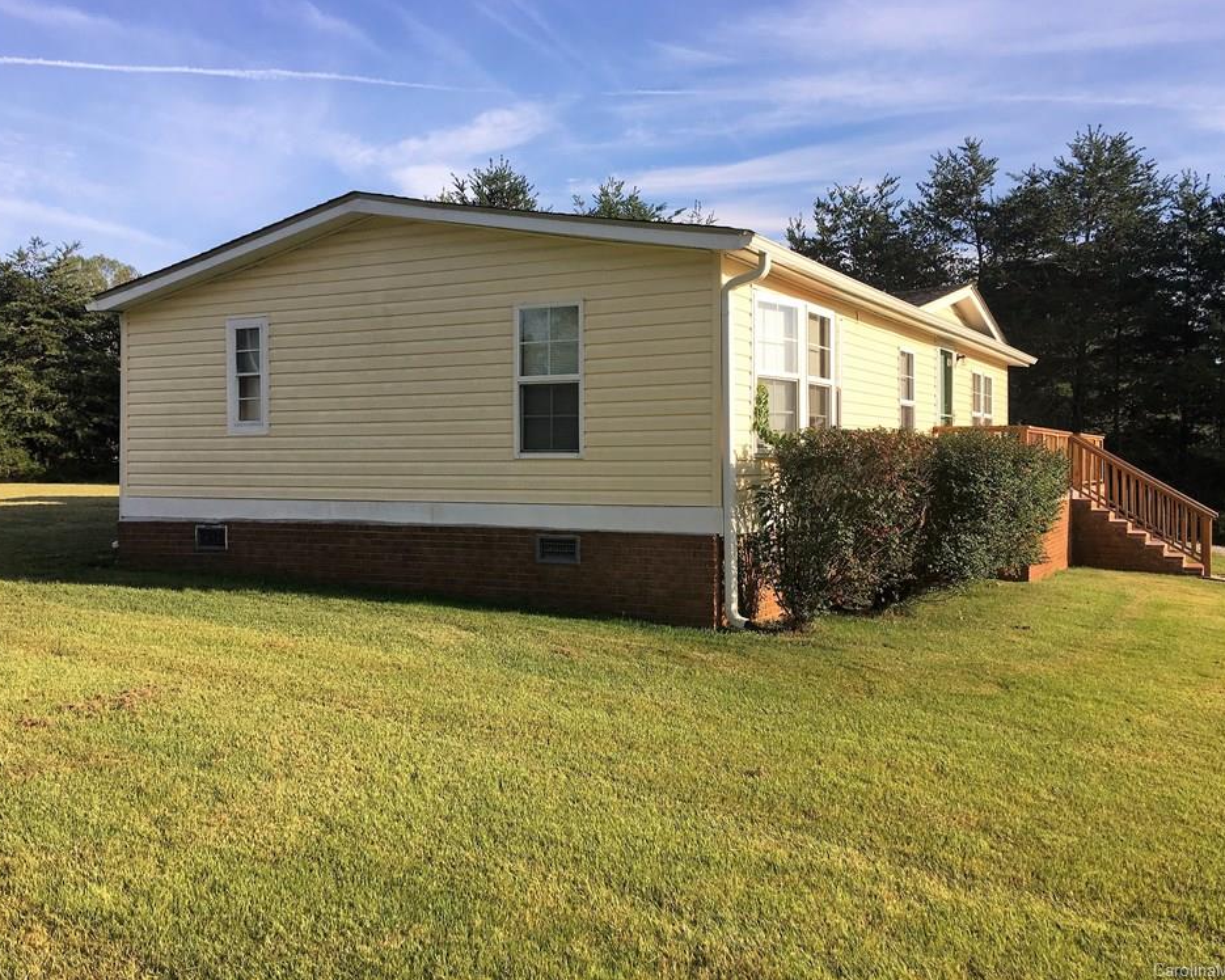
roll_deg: +0.7
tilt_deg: +1.2
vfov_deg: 47.1
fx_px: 1124
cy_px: 480
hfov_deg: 57.2
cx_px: 633
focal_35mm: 31
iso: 25
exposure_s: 1/1183
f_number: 2.2
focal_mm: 4.15
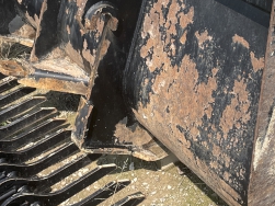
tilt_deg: -23.1
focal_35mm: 83
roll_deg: +6.5
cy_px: -5
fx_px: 659
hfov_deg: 23.4
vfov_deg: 17.3
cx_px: 188
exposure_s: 1/2092
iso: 32
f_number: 1.6
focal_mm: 4.2
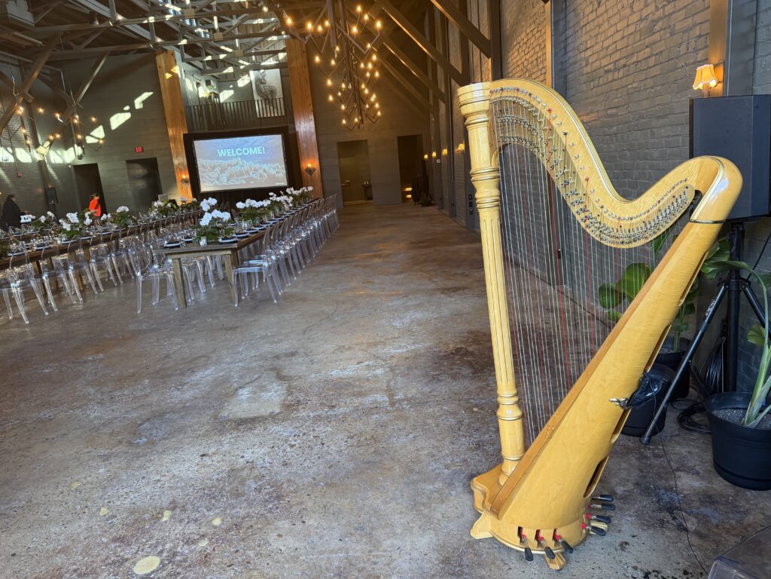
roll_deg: +5.9
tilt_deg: -9.1
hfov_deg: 71.6
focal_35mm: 24
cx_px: 386
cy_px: 290
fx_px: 535
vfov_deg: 56.8
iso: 200
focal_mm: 6.76
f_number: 1.78
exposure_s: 1/60
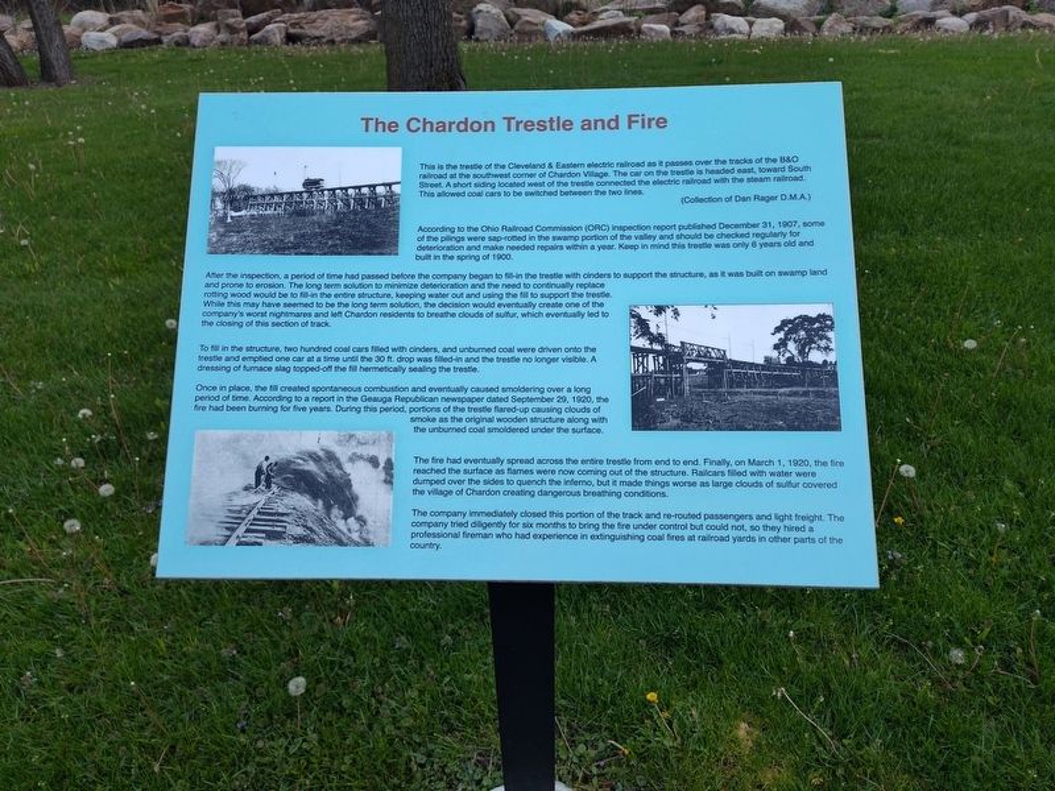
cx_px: 528
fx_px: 701
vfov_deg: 58.9
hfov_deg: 73.9
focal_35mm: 23
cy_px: 396
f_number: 1.8
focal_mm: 5.56
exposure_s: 1/120
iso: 105
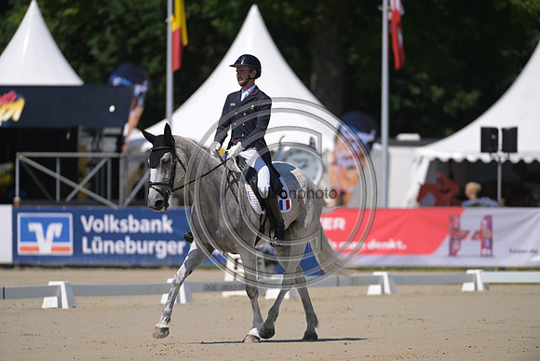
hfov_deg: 5.2
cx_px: 270
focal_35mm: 400
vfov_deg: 3.4
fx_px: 6001
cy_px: 180
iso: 140
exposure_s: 1/1250
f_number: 5
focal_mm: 400
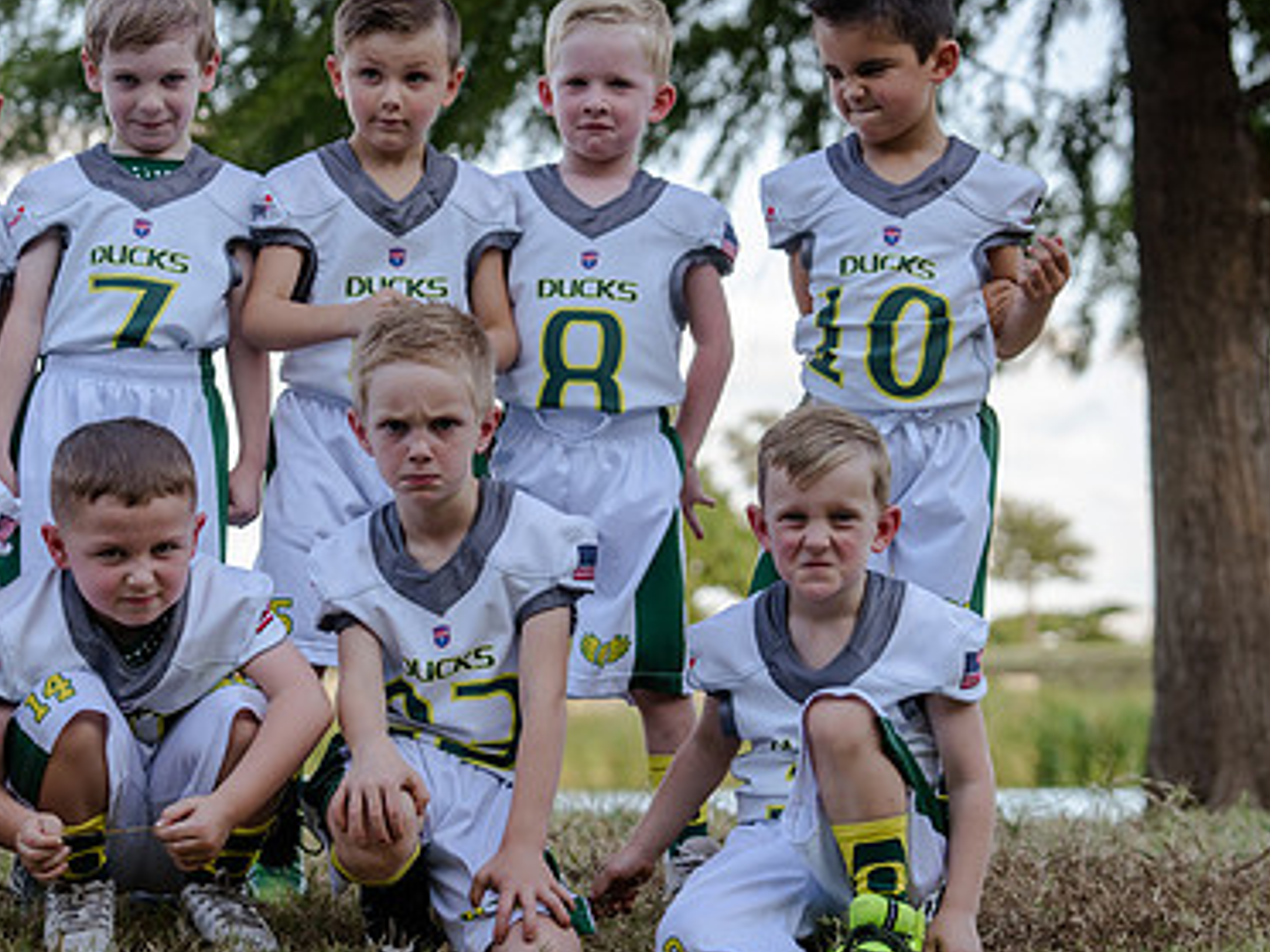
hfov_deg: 18.7
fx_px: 3852
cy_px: 449
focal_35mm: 105
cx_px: 437
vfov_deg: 14.1
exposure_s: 1/400
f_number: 3.5
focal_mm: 70
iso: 250
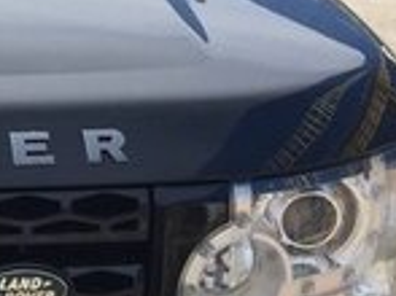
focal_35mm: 130
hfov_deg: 13.8
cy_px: 104
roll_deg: -2.0
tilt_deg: -15.3
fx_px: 1486
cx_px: -283
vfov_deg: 11.4
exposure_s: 1/842
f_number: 2.2
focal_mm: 4.15
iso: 32
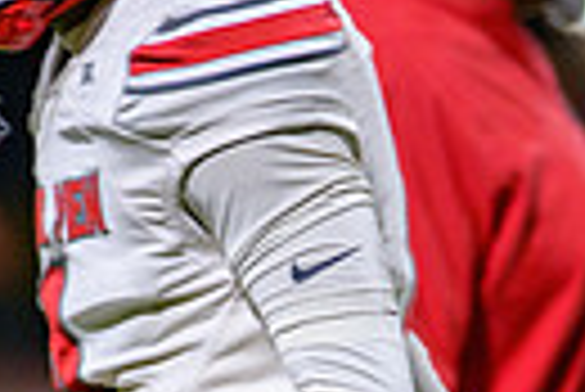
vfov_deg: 1.6
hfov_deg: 2.3
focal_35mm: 889
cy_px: 502
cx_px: 346
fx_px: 14462
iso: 2000
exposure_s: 1/320
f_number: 2.8
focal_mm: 200
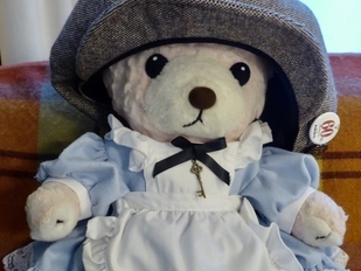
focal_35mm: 68
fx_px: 709
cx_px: 165
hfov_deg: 28.5
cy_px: 147
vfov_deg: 21.6
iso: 400
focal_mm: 7.2
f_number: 3.8
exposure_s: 1/8
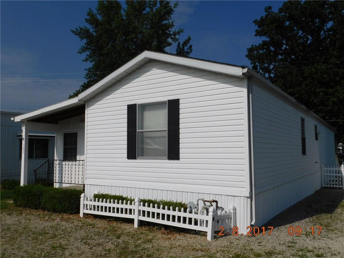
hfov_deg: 60.0
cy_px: 129
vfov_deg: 46.8
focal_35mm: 30
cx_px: 172
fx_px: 298
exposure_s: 1/1500
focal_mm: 5.3
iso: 125
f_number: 6.4
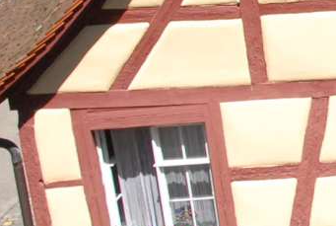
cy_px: -4
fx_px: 1618
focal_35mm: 173
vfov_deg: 7.9
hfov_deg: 10.9
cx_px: 643
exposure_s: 1/350
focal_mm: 22
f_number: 11
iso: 640
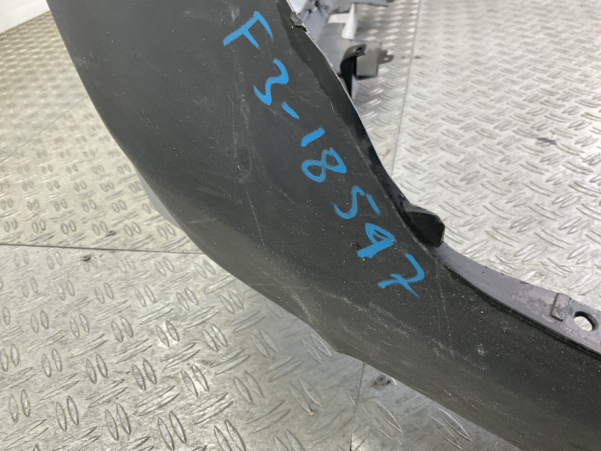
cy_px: 226
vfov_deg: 48.2
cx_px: 300
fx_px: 503
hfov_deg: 61.7
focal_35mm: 29
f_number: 1.8
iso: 32
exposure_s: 1/100
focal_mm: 3
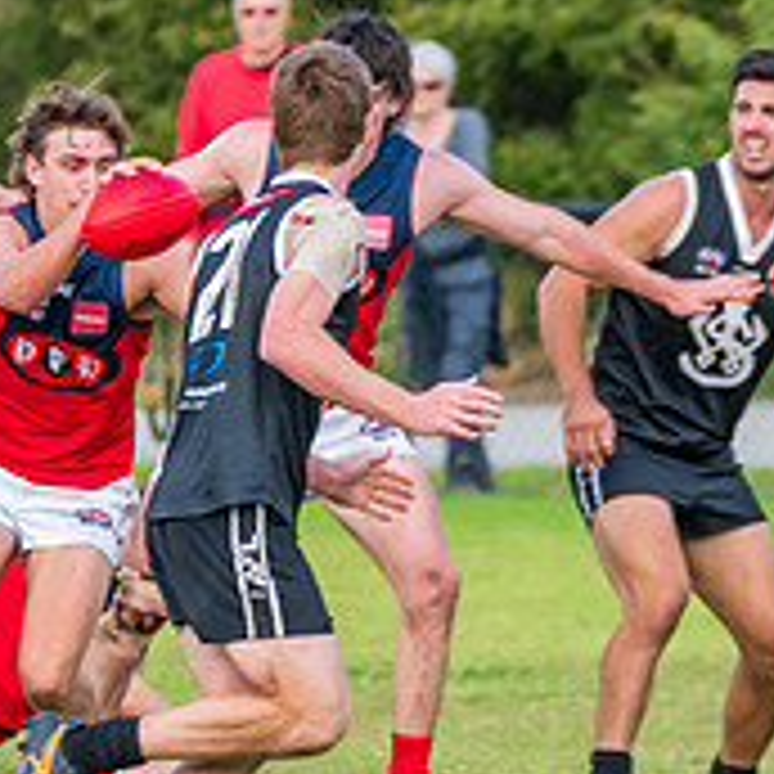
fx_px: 29952
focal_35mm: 1184
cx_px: 95
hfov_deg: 1.5
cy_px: 592
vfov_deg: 1.5
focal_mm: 300
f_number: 5.6
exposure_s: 1/1250
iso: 800
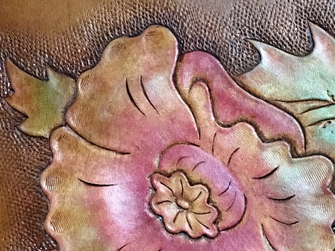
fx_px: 716
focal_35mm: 74
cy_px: 271
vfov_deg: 19.1
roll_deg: -0.1
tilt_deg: +0.2
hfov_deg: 24.5
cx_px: 374
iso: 160
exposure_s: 1/8
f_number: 2.2
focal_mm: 4.15
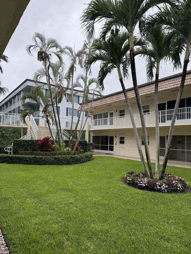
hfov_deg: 56.8
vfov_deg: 71.6
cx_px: 96
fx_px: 177
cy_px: 127
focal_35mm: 24
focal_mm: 6.76
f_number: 1.78
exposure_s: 1/822
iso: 80
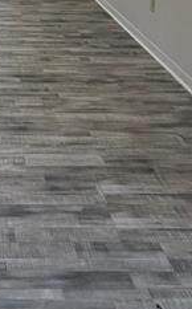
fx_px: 412
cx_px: -41
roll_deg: +0.4
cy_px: -53
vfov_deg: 34.0
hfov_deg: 23.8
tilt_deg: -10.9
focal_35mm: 49
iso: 64
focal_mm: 2.22
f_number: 2.2
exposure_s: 1/120
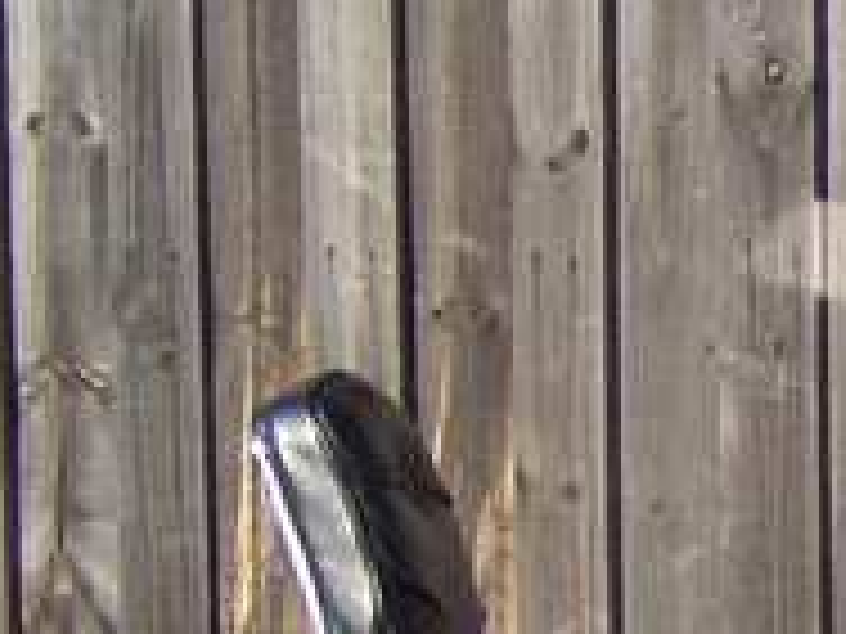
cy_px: 832
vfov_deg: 9.8
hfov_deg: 11.8
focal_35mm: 149
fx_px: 3641
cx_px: 1737
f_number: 2.6
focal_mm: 5.8
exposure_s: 1/640
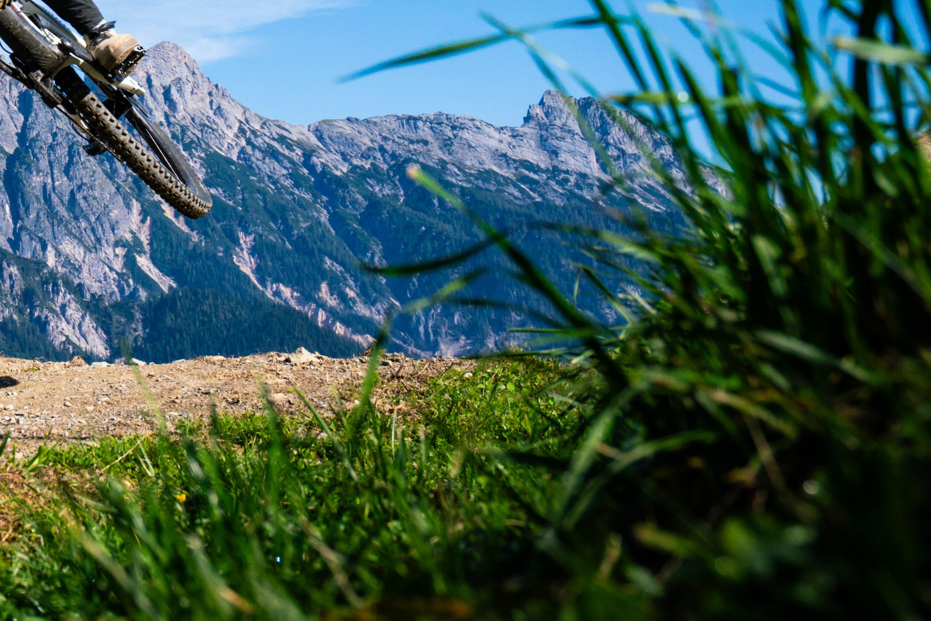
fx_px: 1940
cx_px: -289
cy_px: -192
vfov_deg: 17.1
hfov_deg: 23.7
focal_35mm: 75
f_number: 5.6
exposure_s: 1/2000
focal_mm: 25
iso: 320
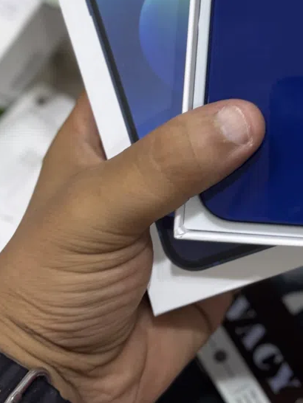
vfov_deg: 16.0
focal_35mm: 120
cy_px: -17
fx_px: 1399
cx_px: 330
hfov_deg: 12.2
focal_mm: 6.76
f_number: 1.78
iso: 100
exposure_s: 1/60
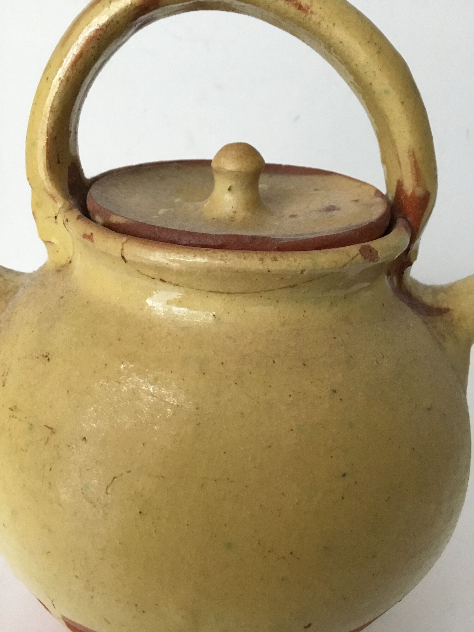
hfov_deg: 45.4
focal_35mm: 31
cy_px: 316
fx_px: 566
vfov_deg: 58.4
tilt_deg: -25.0
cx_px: 237
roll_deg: -0.8
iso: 200
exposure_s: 1/25
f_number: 2.4
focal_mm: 3.3
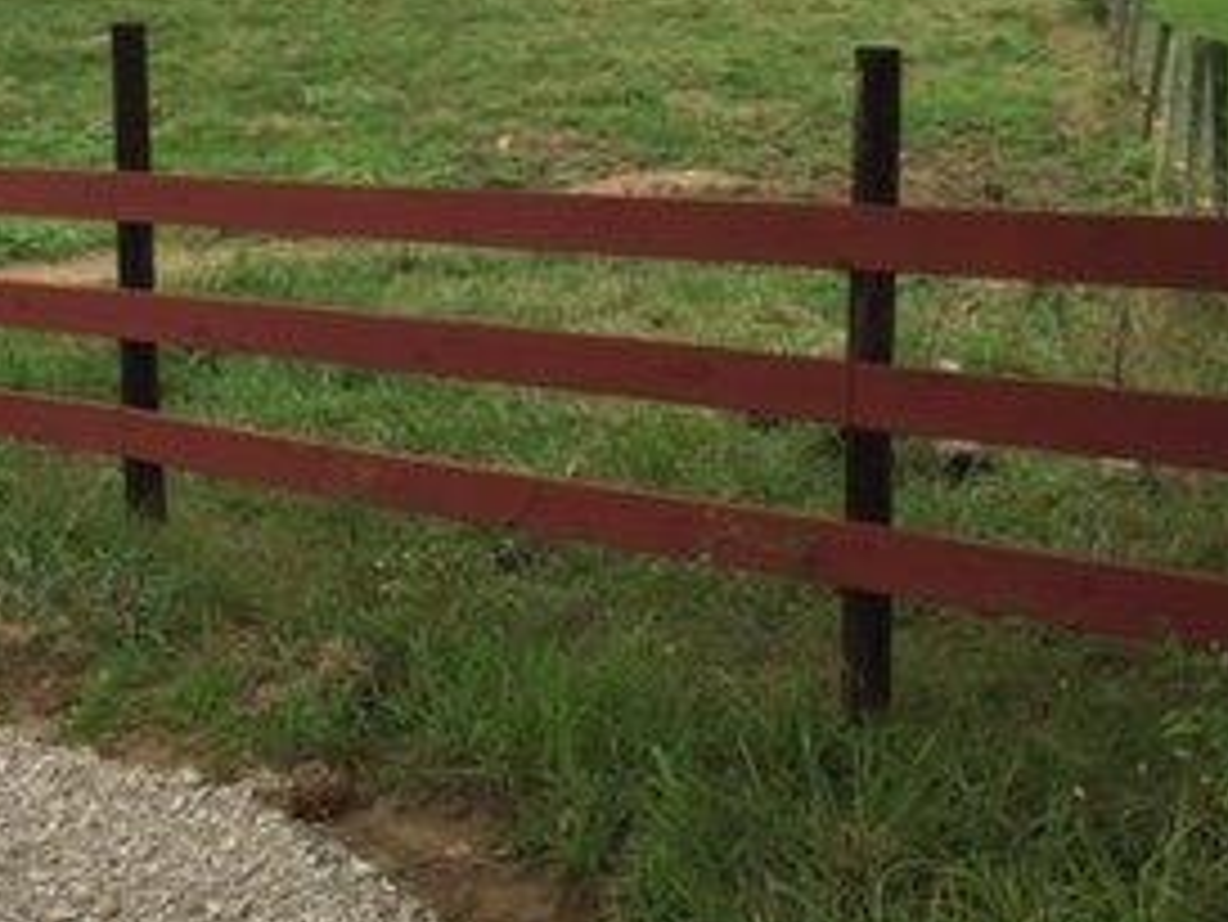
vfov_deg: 21.0
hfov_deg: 28.5
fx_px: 2413
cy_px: 45
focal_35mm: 68
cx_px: 549
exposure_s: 1/573
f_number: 2.2
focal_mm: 4.15
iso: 32
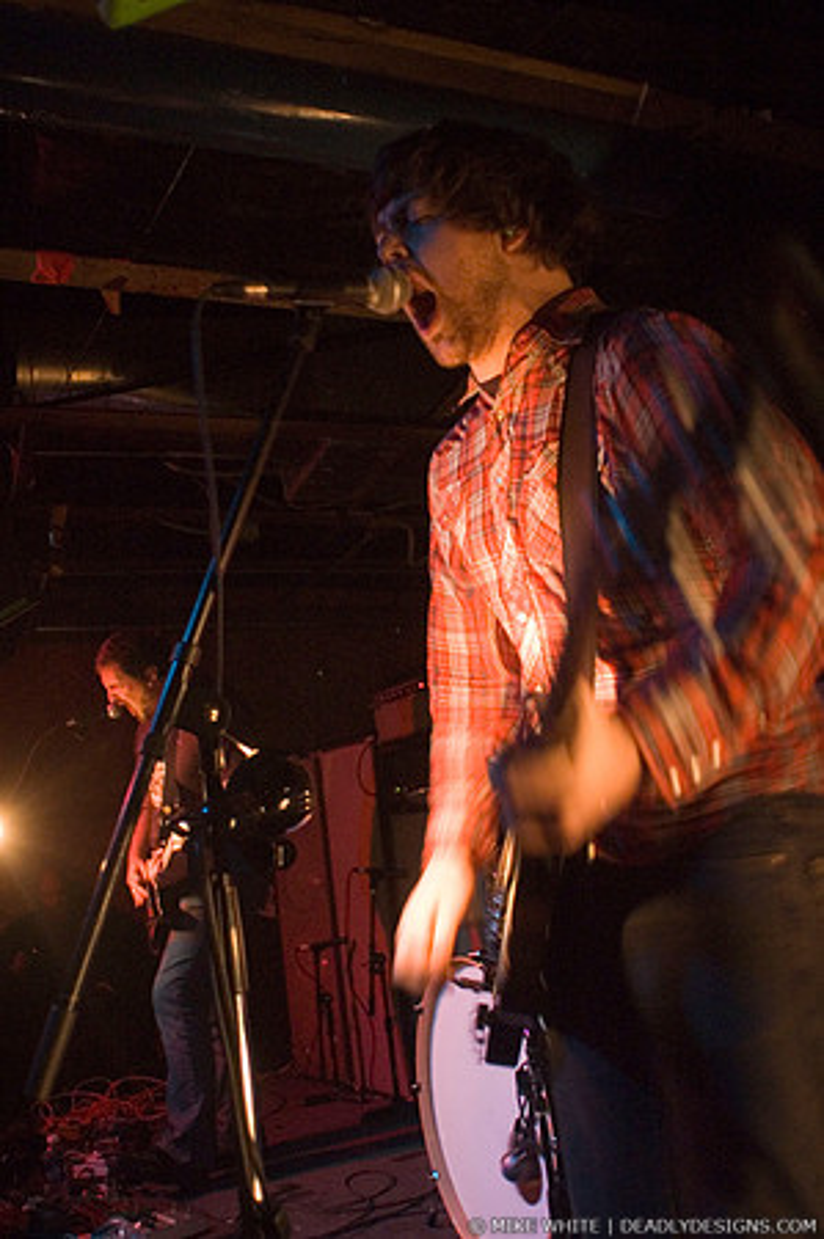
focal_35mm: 30
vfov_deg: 62.0
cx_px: 412
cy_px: 620
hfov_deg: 43.5
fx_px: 1032
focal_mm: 20
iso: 1600
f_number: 2.8
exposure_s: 1/30
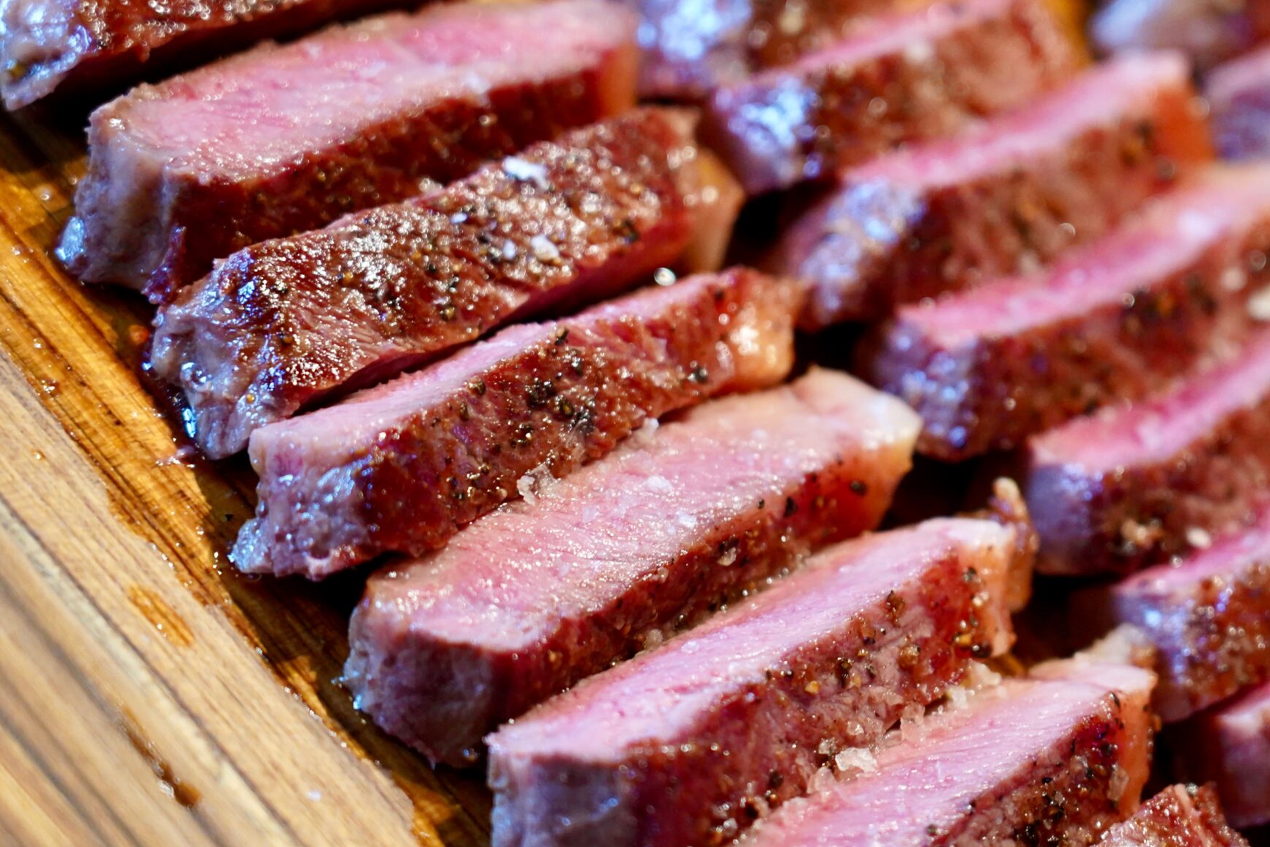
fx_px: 5468
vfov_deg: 8.9
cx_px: 878
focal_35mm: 155
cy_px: 484
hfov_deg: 13.2
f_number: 4
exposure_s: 1/125
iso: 4000
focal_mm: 105
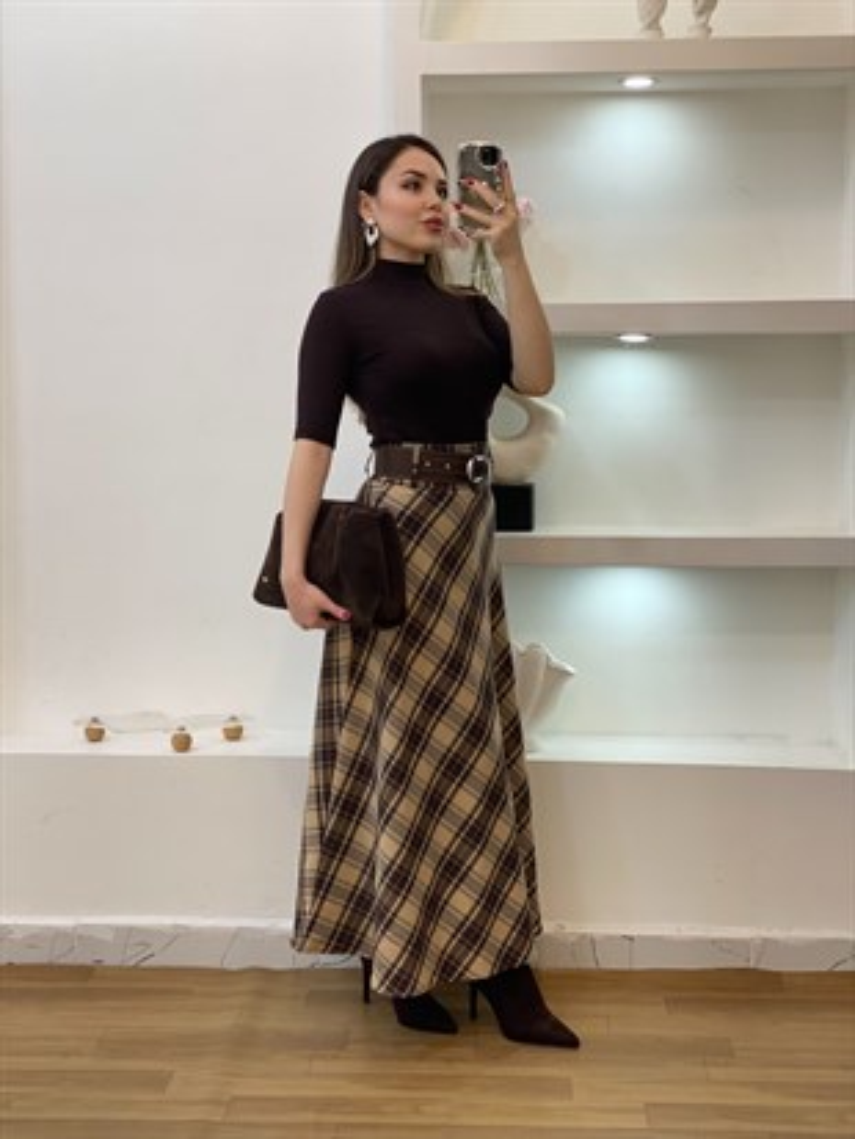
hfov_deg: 28.0
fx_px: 1712
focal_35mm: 52
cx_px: 428
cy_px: 570
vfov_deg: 36.8
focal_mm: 6
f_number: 2
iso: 64
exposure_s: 1/100
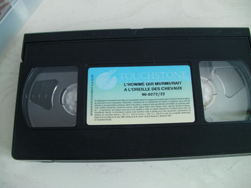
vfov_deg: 37.7
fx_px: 276
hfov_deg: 49.0
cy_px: 94
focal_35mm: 38
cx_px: 126
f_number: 3.5
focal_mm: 6.3
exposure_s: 1/30
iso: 150
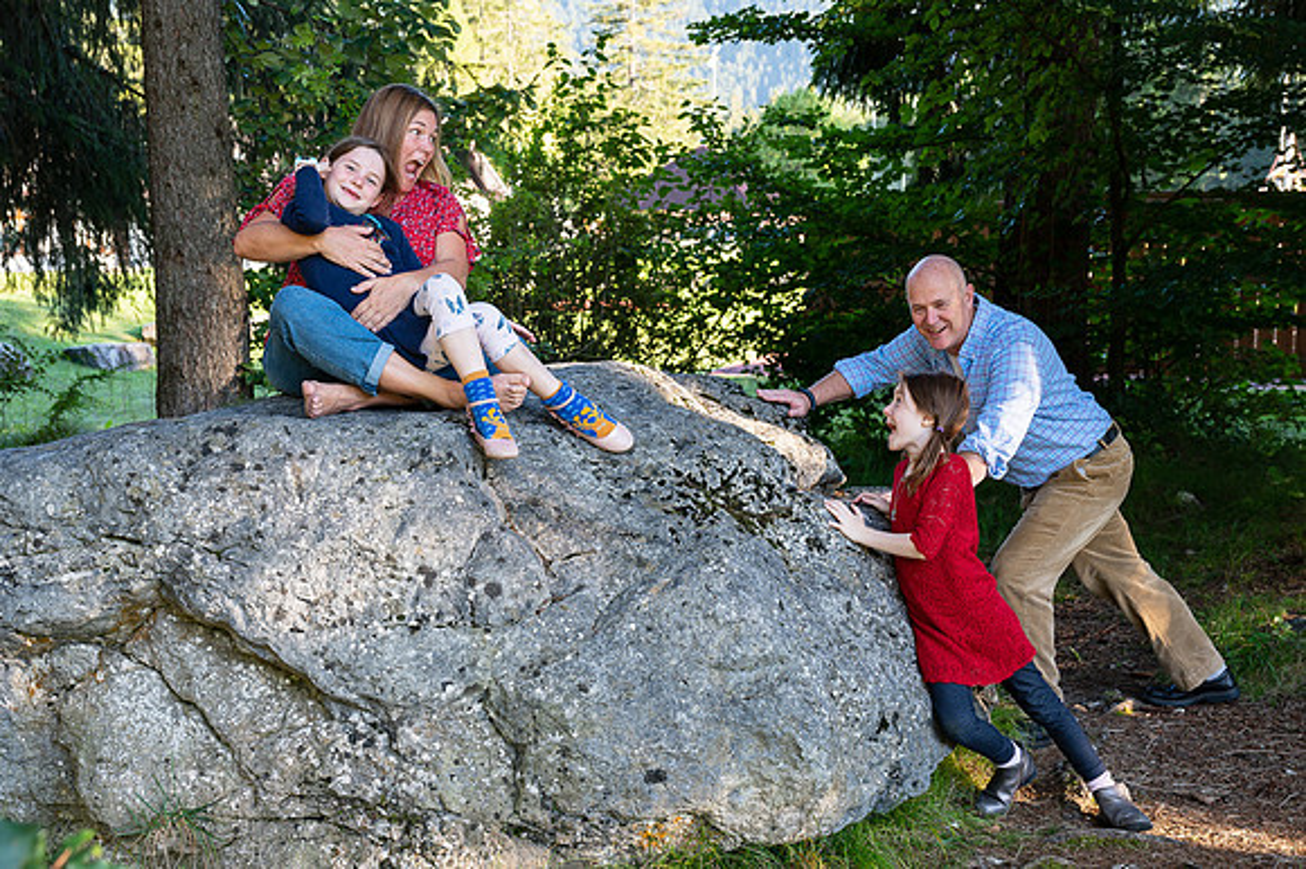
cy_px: 467
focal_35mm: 42
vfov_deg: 31.9
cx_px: 704
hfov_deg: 46.4
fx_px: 1522
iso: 200
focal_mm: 35
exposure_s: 1/80
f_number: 5
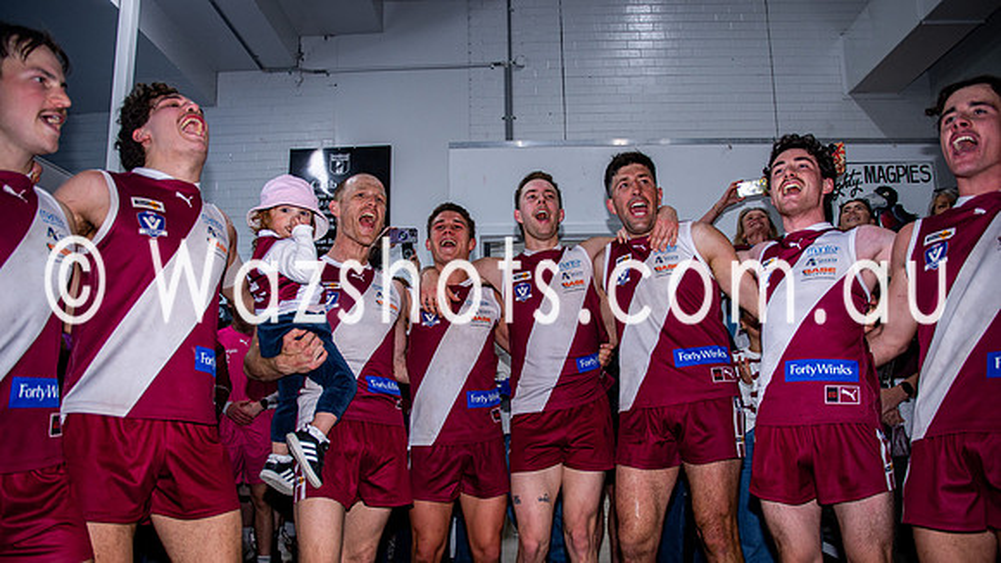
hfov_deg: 73.8
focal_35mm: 25
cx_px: 500
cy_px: 334
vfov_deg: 45.5
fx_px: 667
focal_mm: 16
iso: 400
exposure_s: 1/160
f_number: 2.8
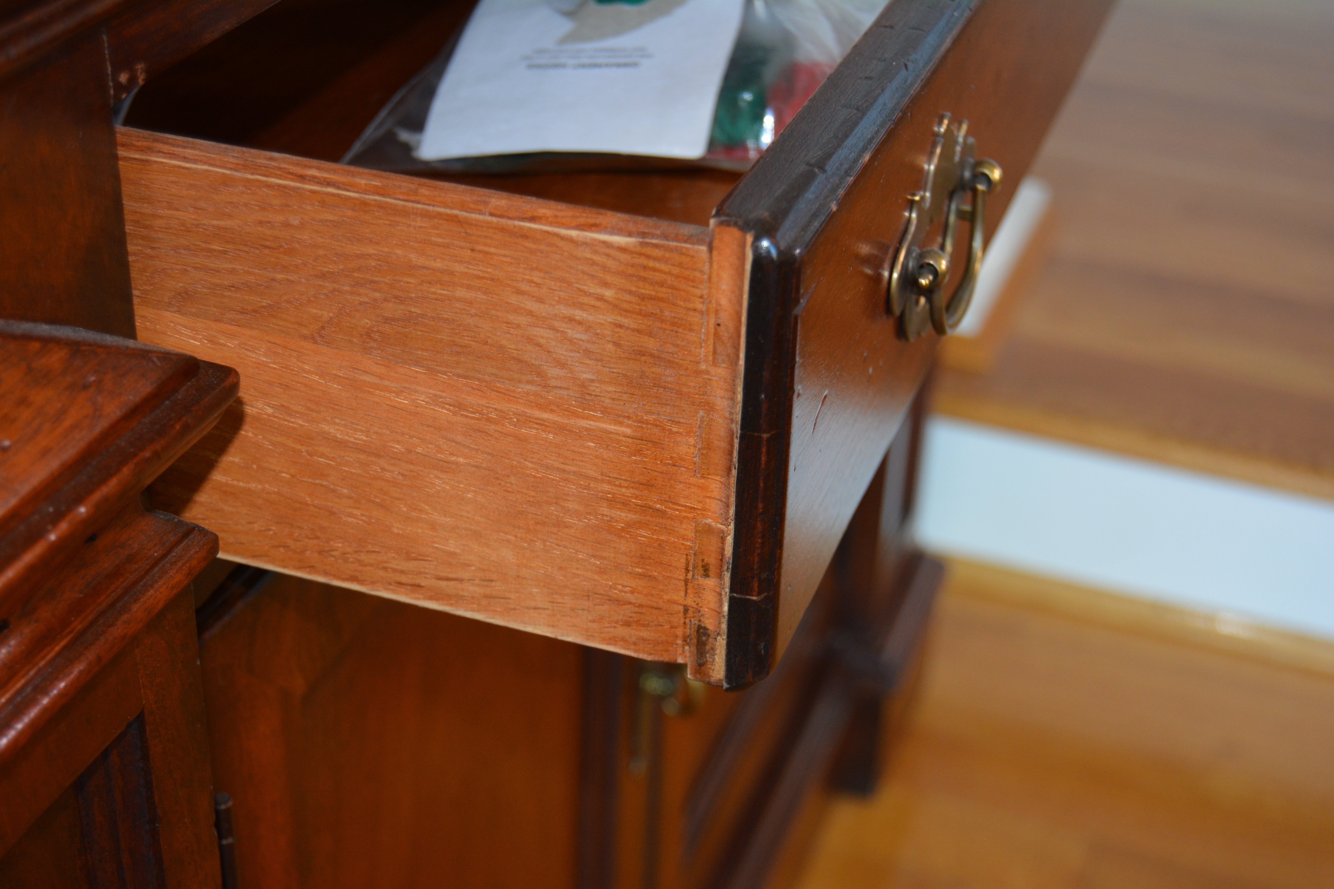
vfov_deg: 23.8
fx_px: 2112
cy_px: 444
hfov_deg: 35.1
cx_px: 667
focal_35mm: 57
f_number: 4.8
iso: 720
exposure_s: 1/60
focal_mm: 38
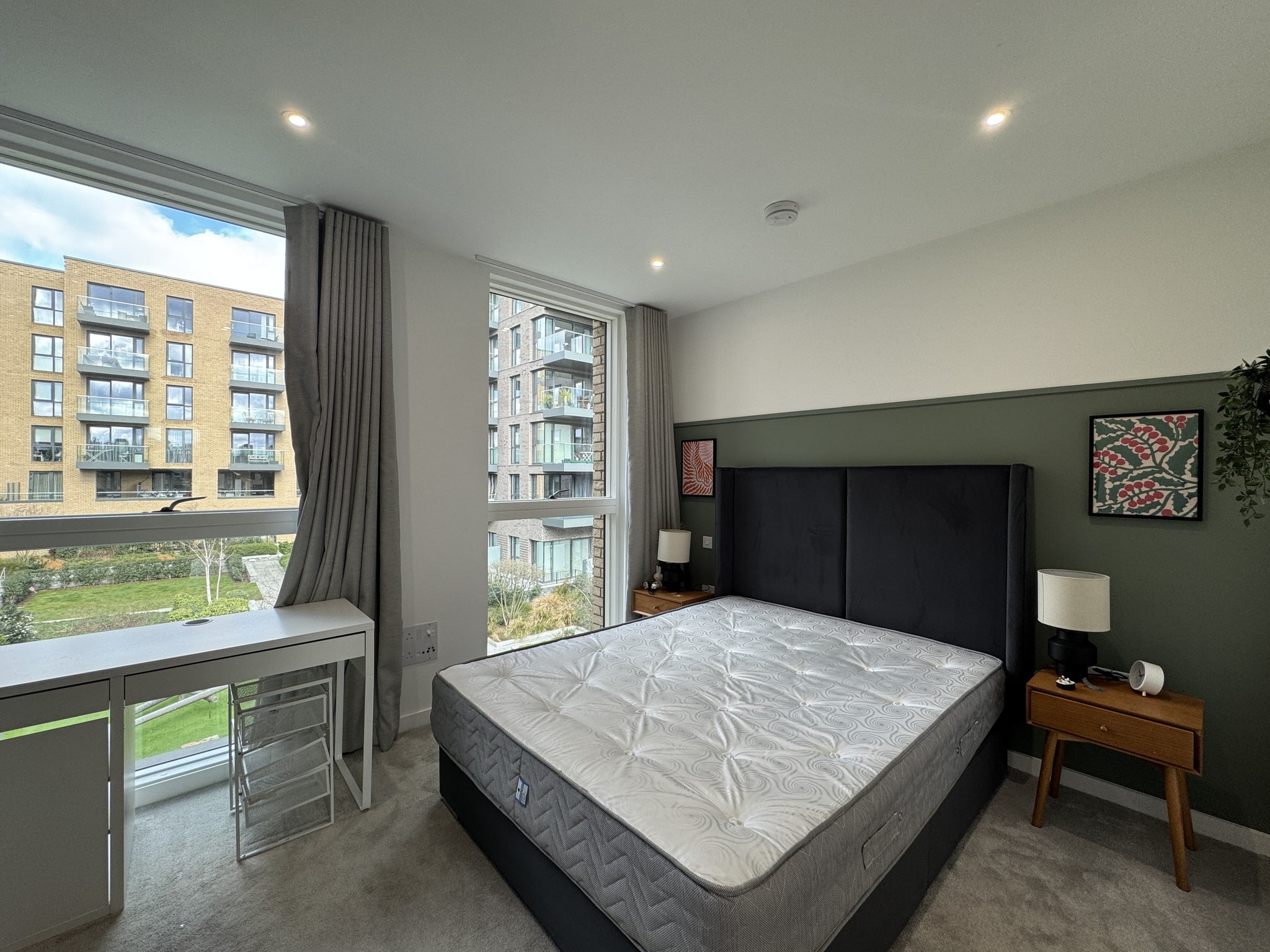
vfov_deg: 85.7
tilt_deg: +0.1
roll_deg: +0.1
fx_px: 514
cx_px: 635
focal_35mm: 14
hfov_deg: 102.1
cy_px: 476
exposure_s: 1/100
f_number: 2.2
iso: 64
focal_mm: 2.22
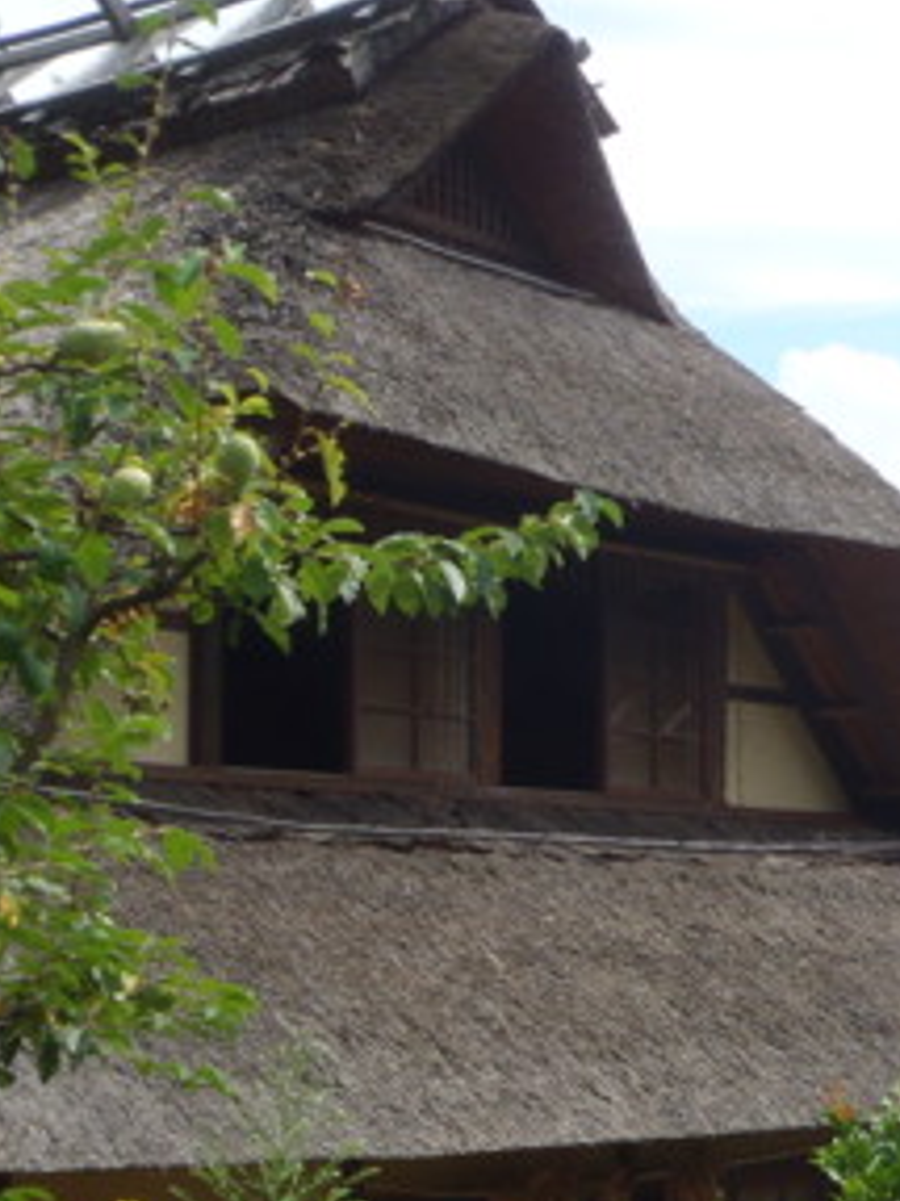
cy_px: 979
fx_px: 2706
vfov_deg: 24.6
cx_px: 1314
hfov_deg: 17.2
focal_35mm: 78
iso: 64
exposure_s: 1/320
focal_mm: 5
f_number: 4
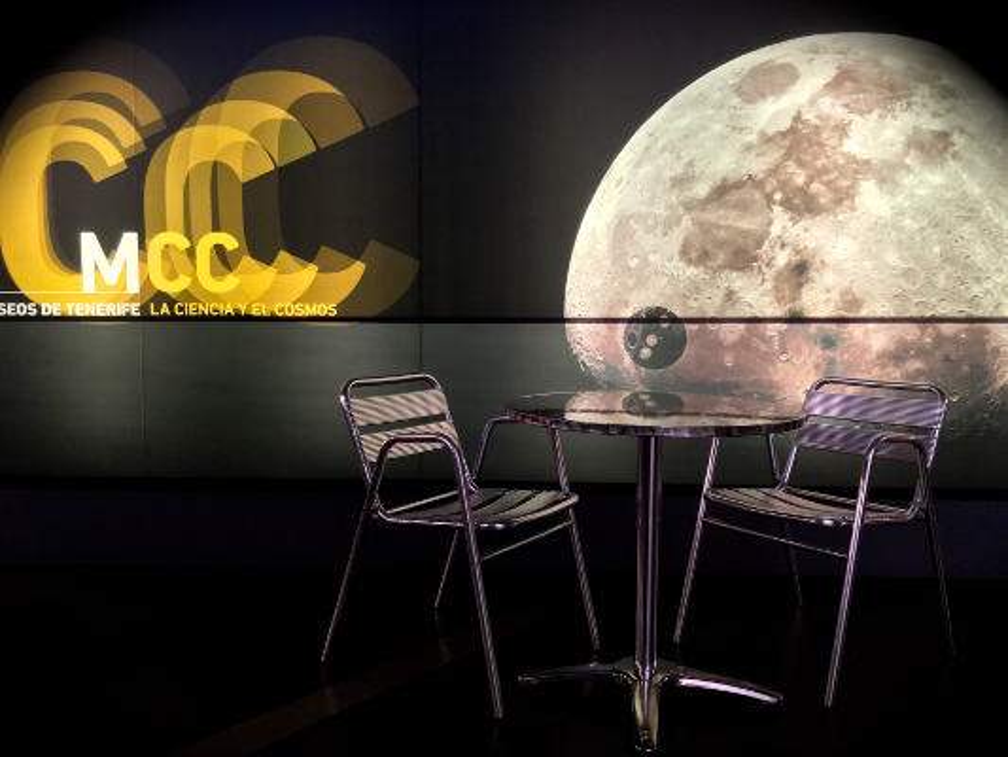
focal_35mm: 29
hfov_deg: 61.6
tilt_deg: -3.9
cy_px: 378
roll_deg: +1.3
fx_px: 845
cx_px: 504
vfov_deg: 48.2
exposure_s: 1/33
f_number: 2.2
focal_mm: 4.15
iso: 250
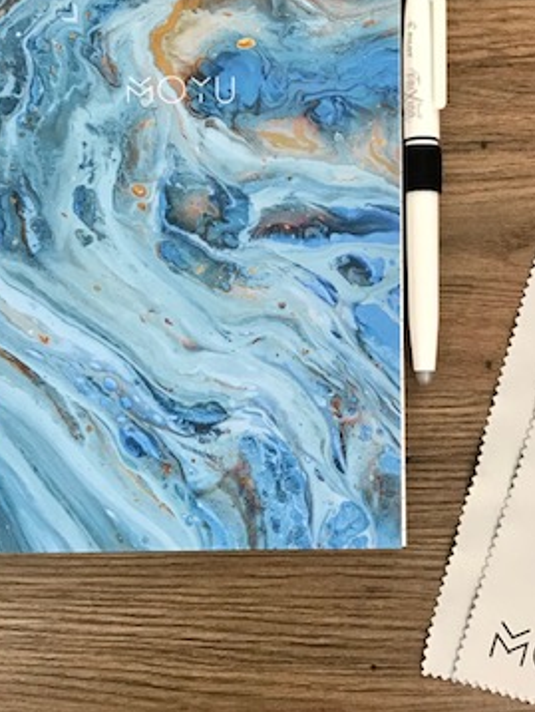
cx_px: 356
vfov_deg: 38.1
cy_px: 298
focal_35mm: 50
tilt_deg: -86.8
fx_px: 1029
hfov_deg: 28.9
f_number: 1.8
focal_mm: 3.99
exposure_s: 1/17
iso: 50
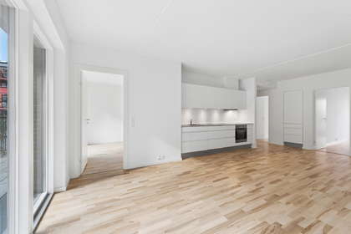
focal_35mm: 15
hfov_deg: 100.4
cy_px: 117
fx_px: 146
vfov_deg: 77.3
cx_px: 176
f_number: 8
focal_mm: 10
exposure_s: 1/15
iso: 200
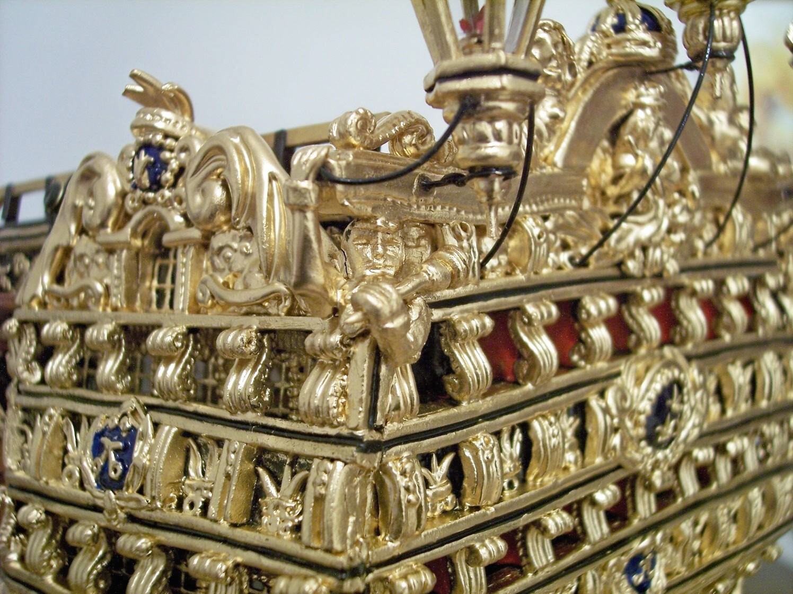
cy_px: 297
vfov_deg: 36.8
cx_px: 396
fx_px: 893
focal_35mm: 39
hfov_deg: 47.9
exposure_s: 1/8
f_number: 3.4
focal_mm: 8
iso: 200
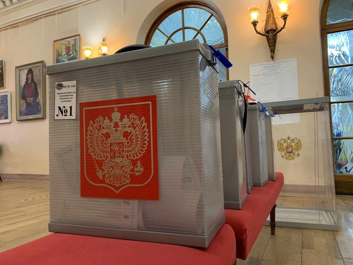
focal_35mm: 26
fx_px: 265
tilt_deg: +3.2
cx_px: 176
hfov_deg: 67.3
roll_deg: +0.6
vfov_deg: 53.1
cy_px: 132
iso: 250
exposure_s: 1/50
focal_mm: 4.25
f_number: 1.8
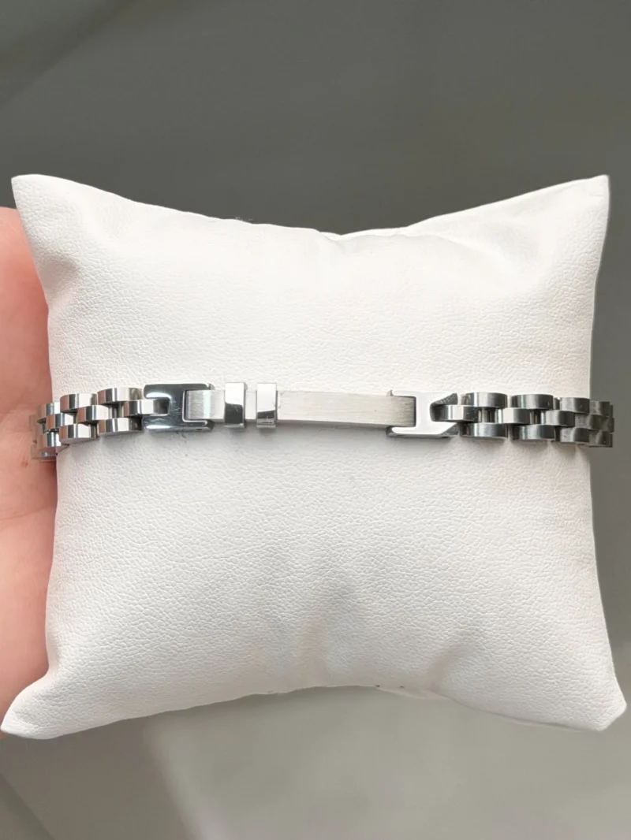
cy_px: 420
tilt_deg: -73.6
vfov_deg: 39.6
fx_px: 1166
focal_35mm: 48
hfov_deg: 30.3
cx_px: 316
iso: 80
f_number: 1.78
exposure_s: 1/786
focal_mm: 6.76
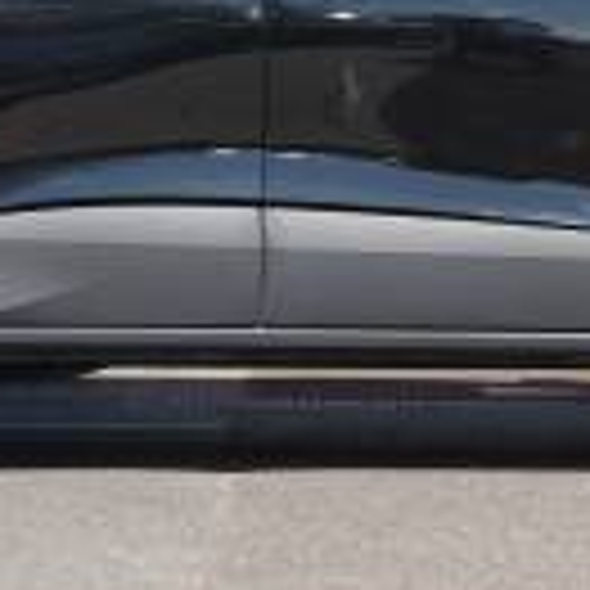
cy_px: 9
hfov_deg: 7.2
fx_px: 4671
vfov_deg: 7.2
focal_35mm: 242
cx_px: 432
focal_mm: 58.3
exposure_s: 1/250
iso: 100
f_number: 4.5
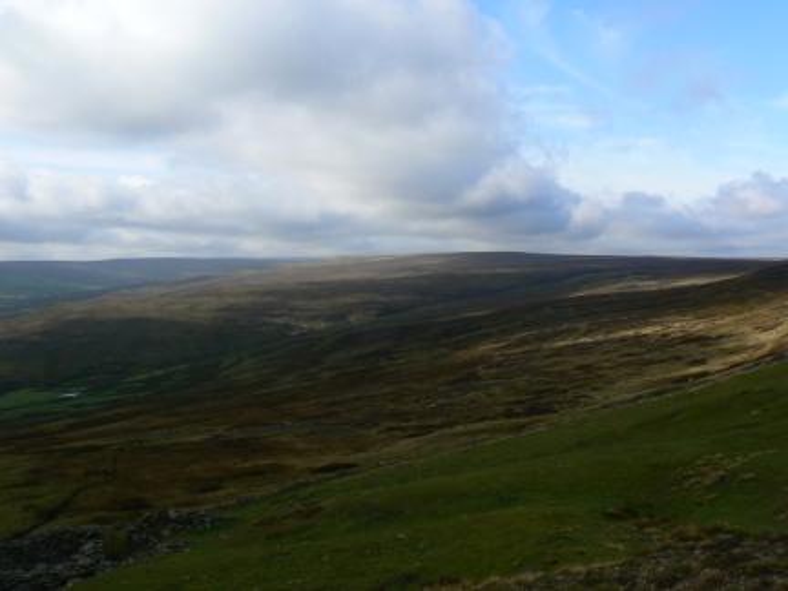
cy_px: 296
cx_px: 394
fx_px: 820
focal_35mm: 36
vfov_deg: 39.7
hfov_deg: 51.4
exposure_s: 1/500
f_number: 6.3
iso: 80
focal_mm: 6
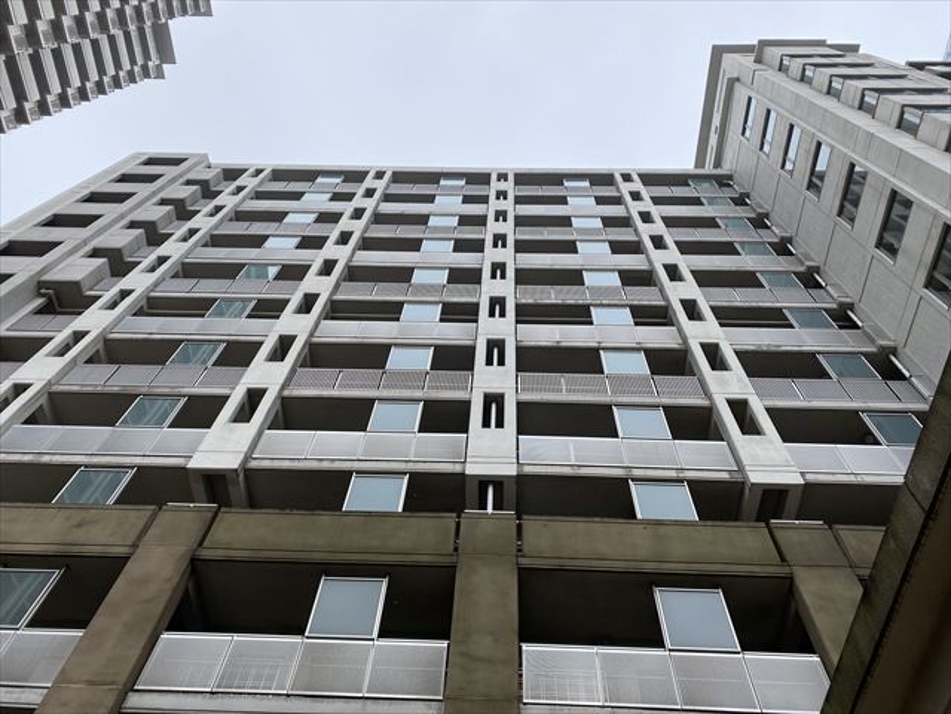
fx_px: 714
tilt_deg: +60.7
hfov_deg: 67.3
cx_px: 476
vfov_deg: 53.1
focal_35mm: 26
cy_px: 357
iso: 32
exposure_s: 1/782
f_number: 1.8
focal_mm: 4.25
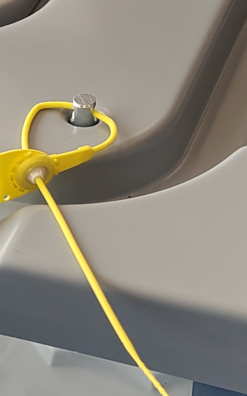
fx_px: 1486
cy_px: 217
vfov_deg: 15.1
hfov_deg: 9.1
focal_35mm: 138
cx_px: -173
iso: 50
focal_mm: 5.59
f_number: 1.8
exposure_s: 1/157
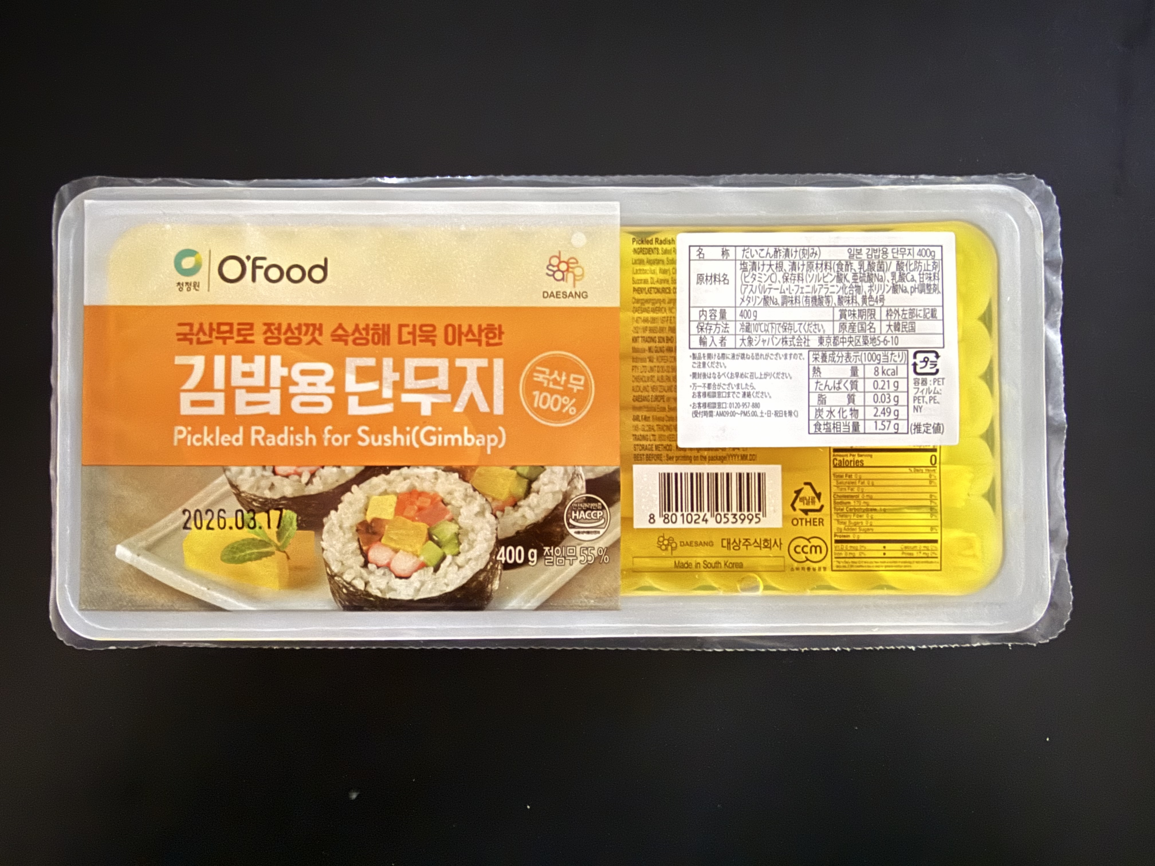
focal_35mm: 24
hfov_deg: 71.6
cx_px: 578
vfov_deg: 56.8
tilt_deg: -88.2
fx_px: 801
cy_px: 433
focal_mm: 2.22
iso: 640
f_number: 2.2
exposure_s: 1/7
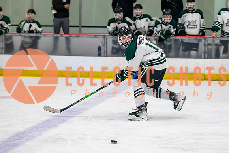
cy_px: 78
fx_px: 1150
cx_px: 143
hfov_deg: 11.4
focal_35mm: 181
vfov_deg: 7.6
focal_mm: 116
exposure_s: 1/640
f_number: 3.2
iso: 2000
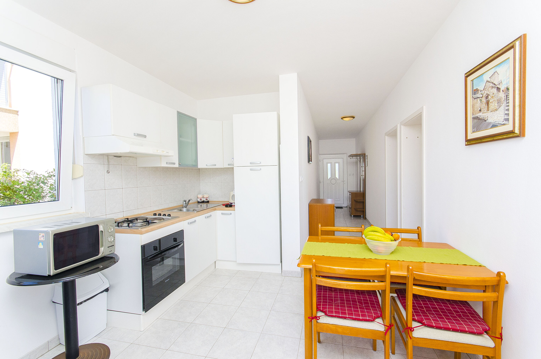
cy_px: 180
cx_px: 270
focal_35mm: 15
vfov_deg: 77.1
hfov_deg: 100.5
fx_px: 225
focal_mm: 10
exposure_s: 1/160
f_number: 8
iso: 320
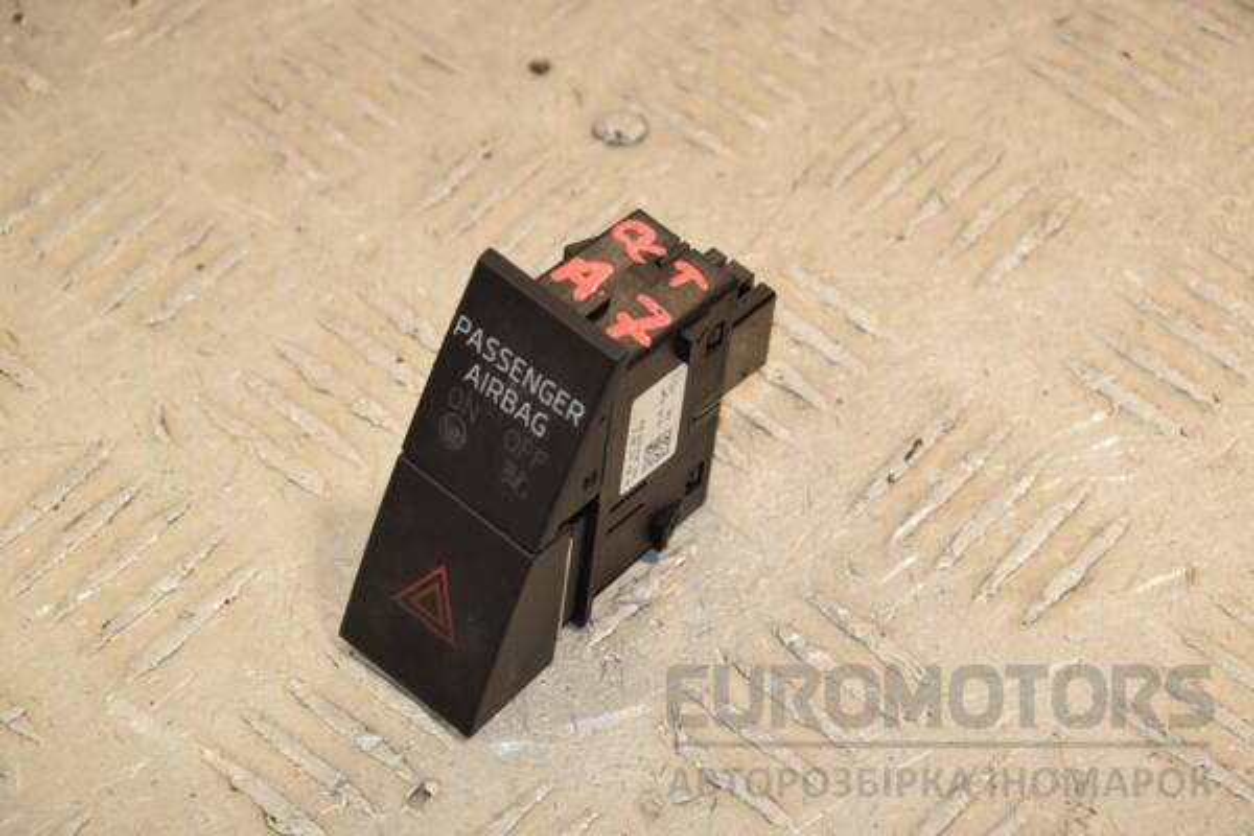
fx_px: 5486
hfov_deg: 13.0
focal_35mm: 158
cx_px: 627
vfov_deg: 8.7
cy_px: 418
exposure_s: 1/200
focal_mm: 105
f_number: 8
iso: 800
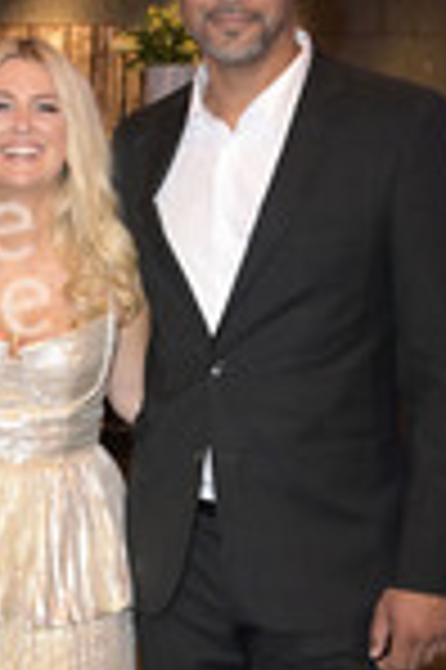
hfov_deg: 14.6
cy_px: 535
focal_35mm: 91
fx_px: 1695
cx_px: -50
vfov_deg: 22.1
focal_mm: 34
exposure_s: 1/30
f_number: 5.6
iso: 3200
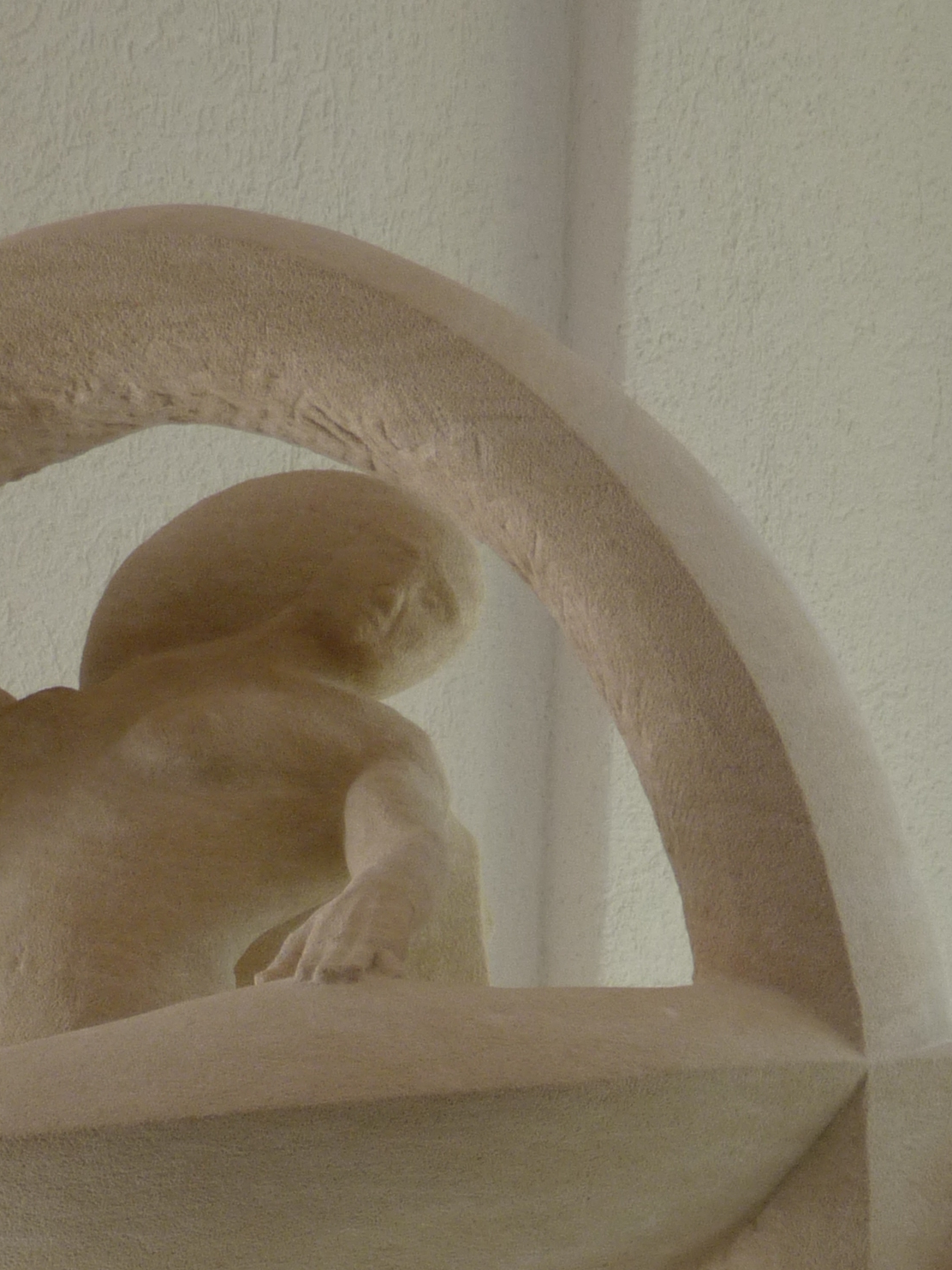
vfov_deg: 8.2
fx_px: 8802
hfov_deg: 6.2
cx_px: 359
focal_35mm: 240
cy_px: 1432
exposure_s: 1/125
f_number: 4.7
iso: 100
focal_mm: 17.5
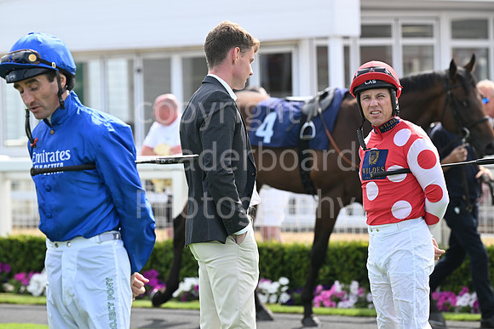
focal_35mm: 200
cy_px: 164
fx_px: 2745
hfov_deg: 10.3
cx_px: 247
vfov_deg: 6.9
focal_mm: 200
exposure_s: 1/800
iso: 400
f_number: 5.6
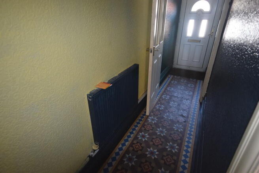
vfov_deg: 63.2
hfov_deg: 85.4
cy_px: 86
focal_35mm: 20
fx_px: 140
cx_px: 130
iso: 1600
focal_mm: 13
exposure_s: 1/60
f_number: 4.5
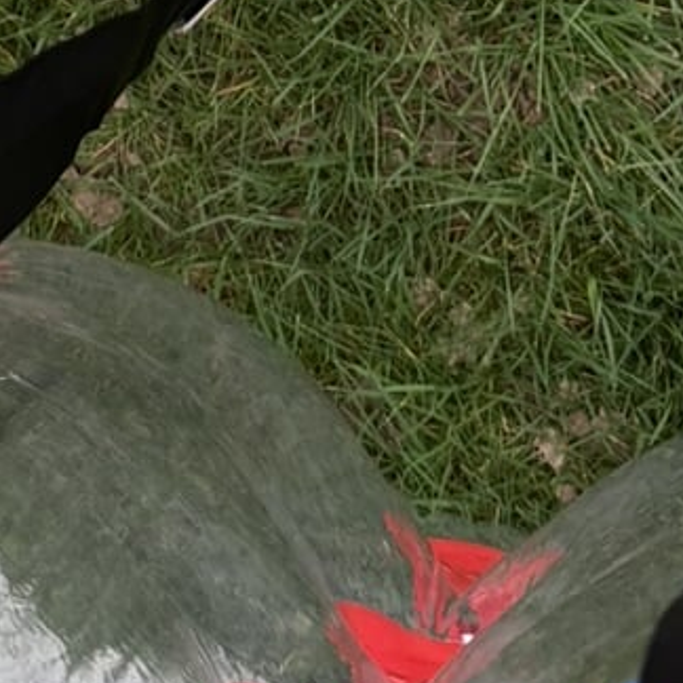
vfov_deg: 11.5
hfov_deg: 13.0
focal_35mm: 134
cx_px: 299
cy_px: -772
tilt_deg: -73.0
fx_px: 2991
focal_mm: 6.76
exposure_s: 1/121
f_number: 1.78
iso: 125
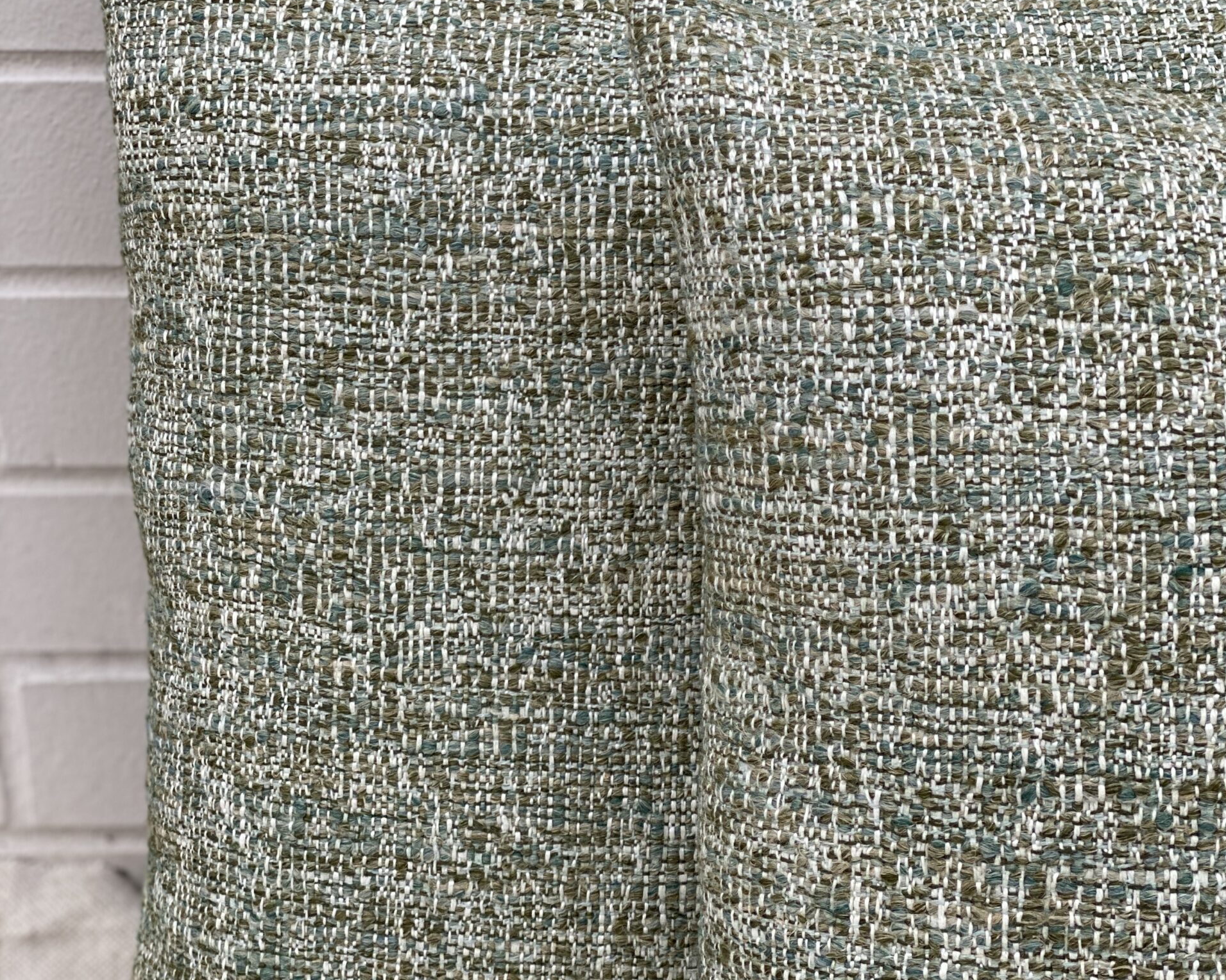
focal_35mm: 68
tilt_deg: -24.0
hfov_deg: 27.9
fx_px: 2467
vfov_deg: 22.4
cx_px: 615
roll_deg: +0.1
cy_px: 335
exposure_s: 1/122
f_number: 2
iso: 50
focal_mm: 6
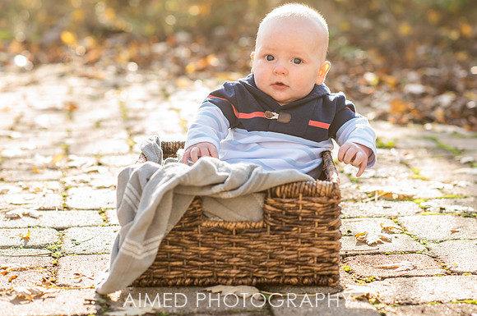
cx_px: 250
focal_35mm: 103
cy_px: 144
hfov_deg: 19.8
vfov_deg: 13.2
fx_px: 1363
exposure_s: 1/200
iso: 160
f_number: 3.2
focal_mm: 85
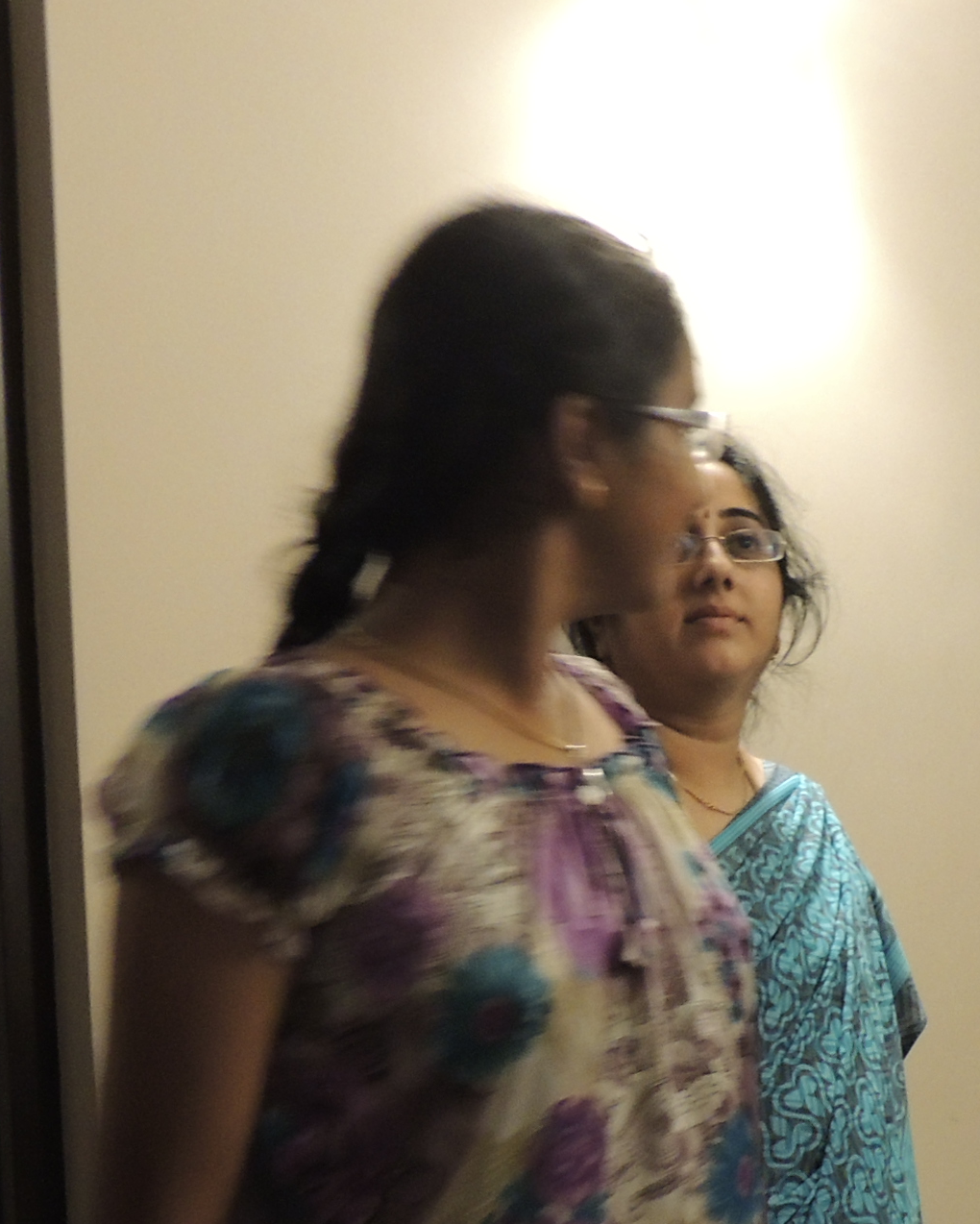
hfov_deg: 25.2
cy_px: 822
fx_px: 2174
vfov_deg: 31.2
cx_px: 679
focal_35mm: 60
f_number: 3
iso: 500
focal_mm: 4.3
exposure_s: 1/8
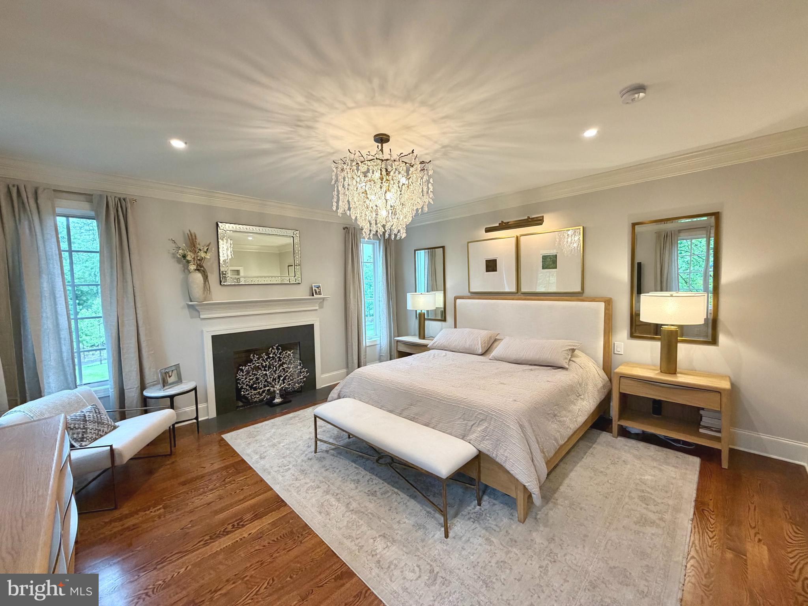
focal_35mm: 14
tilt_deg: -3.3
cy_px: 303
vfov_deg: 85.7
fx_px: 327
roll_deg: +2.1
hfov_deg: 102.1
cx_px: 404
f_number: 2.2
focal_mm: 2.22
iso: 200
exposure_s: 1/120
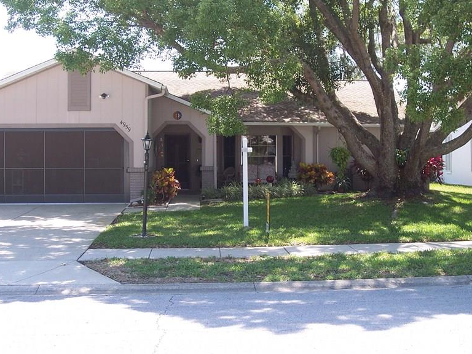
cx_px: 248
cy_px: 128
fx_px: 709
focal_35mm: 52
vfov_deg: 27.9
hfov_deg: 36.8
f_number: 3.4
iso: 100
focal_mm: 8
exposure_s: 1/250
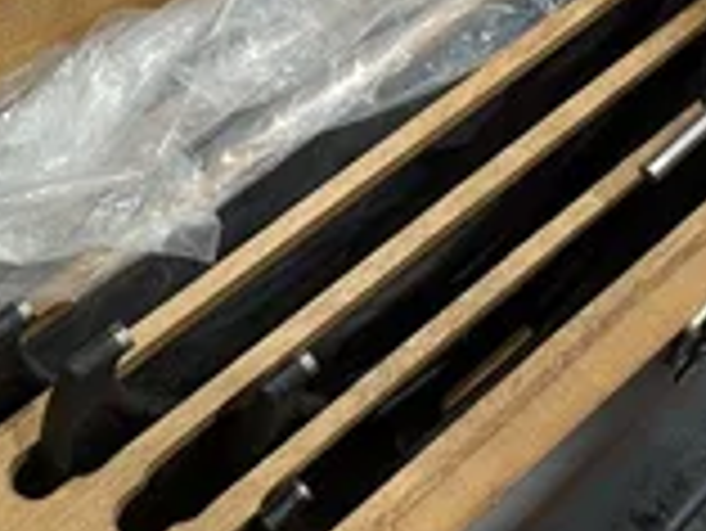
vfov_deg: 23.7
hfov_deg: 31.7
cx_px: 360
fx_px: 1245
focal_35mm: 61
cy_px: 115
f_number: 1.68
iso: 2256
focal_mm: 6.9
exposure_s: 1/509
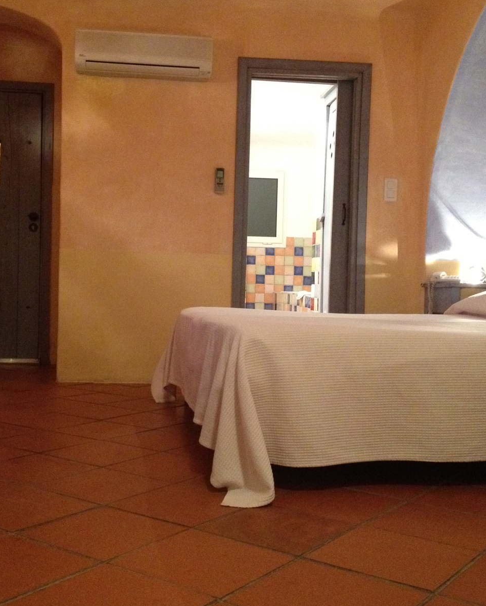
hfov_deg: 32.7
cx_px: 206
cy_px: 300
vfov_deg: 40.3
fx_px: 827
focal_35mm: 46
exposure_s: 1/15
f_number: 2.4
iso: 640
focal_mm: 4.28
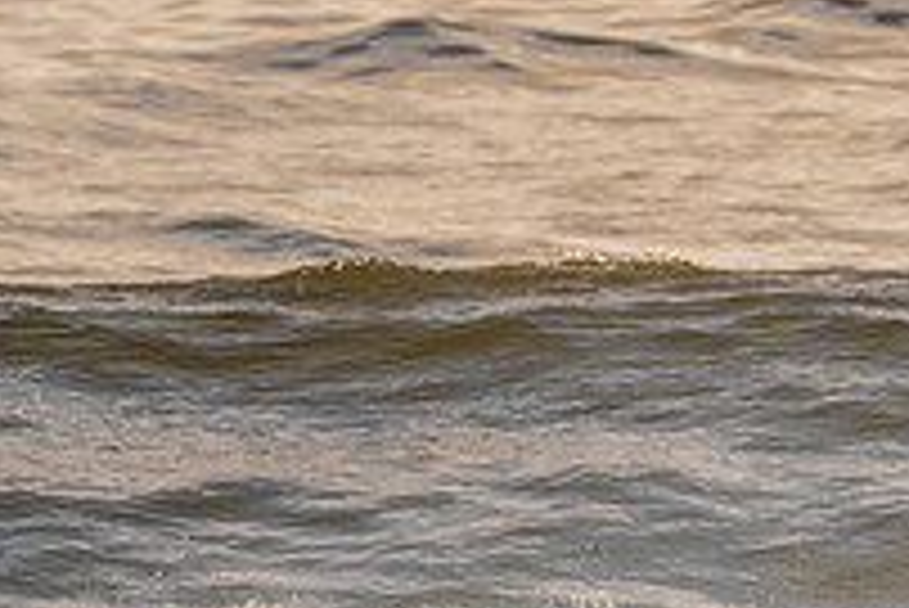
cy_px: 801
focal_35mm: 1756
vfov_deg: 0.8
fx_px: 44369
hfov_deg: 1.2
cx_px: 1120
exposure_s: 1/2000
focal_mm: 500
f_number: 5.6
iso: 360
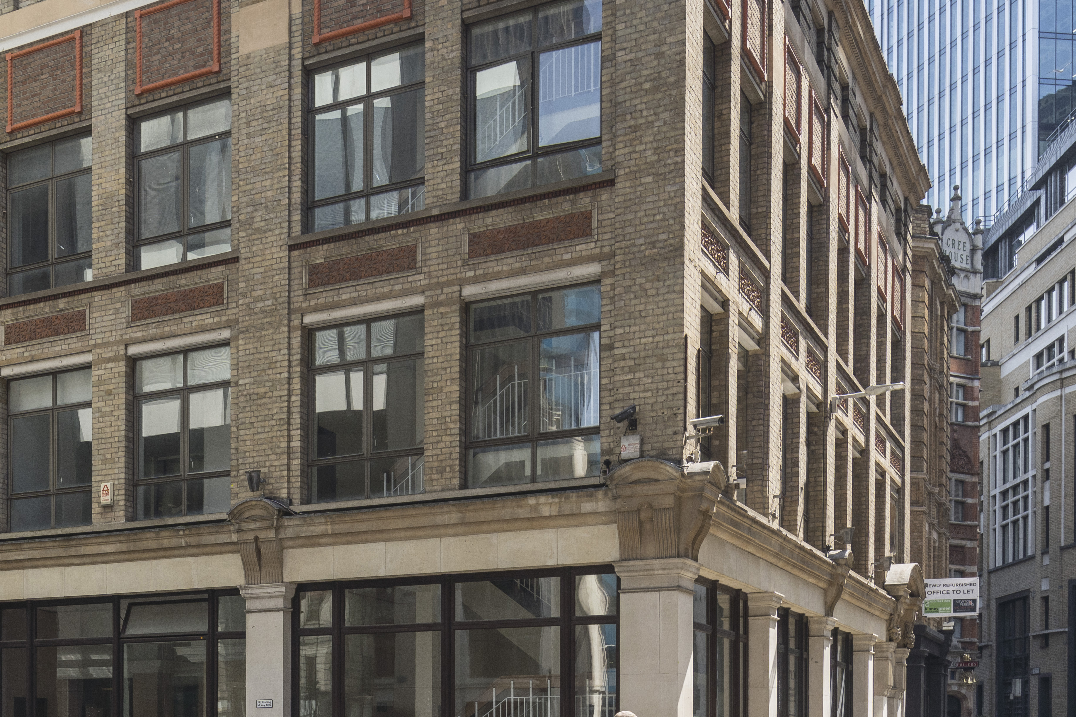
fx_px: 1315
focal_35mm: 44
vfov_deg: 30.1
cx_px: 155
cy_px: 195
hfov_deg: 41.7
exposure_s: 1/125
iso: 100
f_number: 8
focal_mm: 17
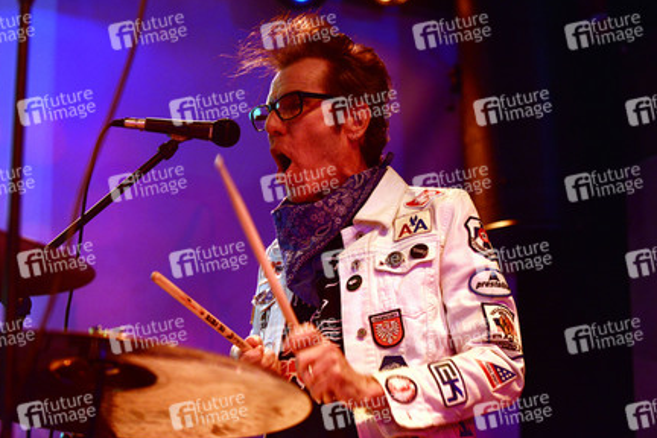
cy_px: 222
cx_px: 320
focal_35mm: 73
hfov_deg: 27.7
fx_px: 1332
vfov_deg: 18.7
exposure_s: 1/160
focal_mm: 70
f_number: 2.8
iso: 2000
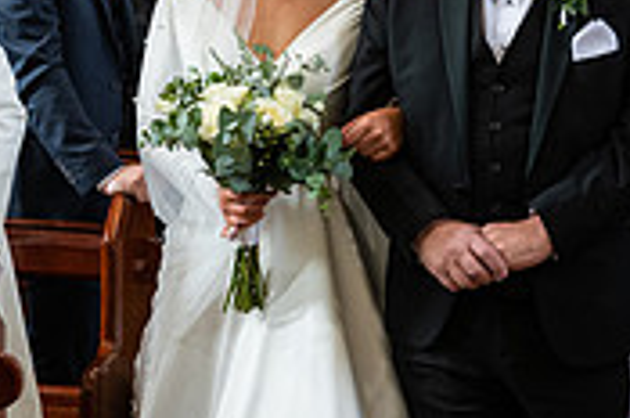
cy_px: 128
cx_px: 306
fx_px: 1974
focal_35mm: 113
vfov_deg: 12.1
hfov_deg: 18.1
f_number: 3.5
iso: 800
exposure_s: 1/160
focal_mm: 34
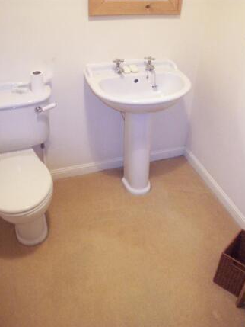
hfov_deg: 27.4
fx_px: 500
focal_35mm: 53
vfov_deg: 36.2
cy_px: 164
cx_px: 159
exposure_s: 1/15
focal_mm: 8
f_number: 3.4
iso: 400
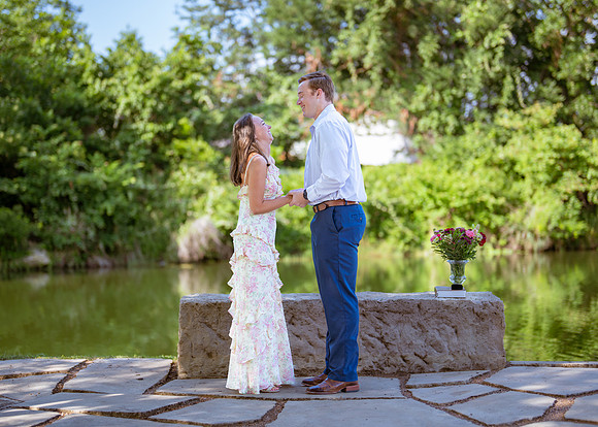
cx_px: 281
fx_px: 1071
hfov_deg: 31.2
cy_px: 203
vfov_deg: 22.5
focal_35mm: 63
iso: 100
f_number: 1.2
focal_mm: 50
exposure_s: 1/2000
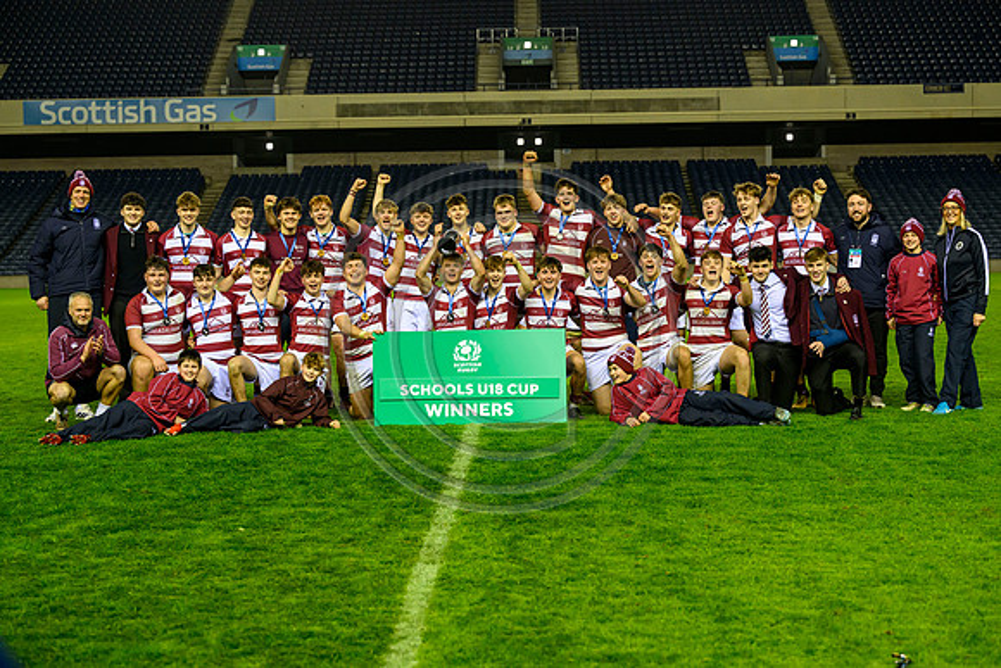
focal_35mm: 70
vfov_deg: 19.5
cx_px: 500
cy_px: 334
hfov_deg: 28.8
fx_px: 1947
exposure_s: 1/800
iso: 3200
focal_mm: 70
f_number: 4
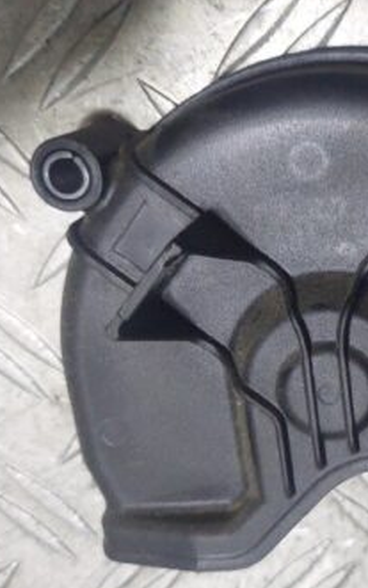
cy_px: 293
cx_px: 368
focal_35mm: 48
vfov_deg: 41.8
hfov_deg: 25.5
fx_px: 770
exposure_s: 1/100
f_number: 1.8
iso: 320
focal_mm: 5.23
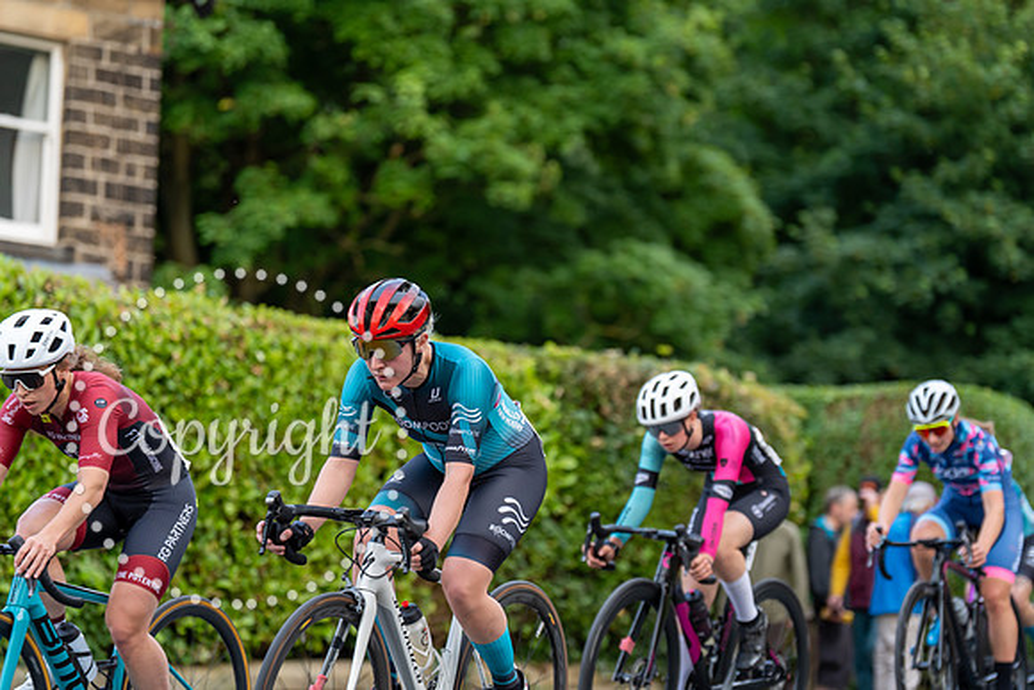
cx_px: 517
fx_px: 3304
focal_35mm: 115
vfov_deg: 11.9
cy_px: 345
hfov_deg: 17.8
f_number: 2.8
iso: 640
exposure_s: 1/500
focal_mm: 115
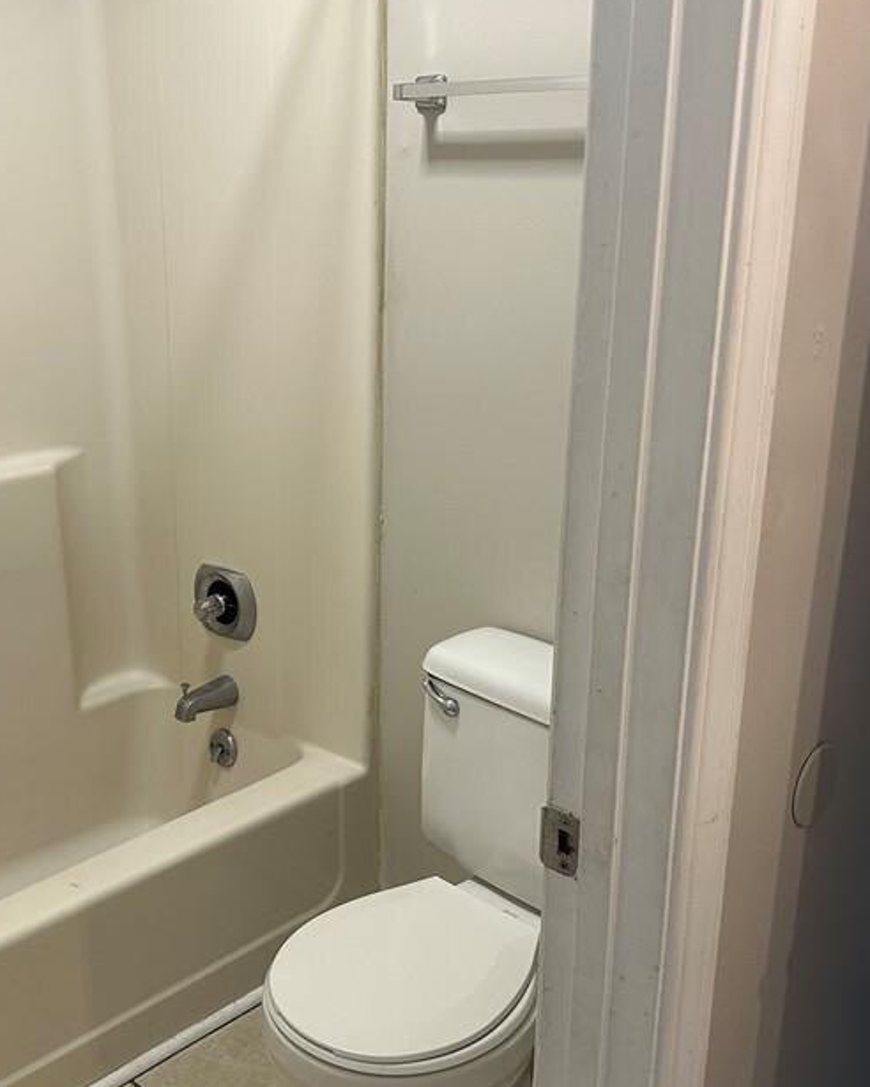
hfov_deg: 37.6
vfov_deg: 46.8
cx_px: 262
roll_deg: +0.9
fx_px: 1255
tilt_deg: -18.8
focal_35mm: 39
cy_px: 597
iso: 200
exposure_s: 1/120
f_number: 1.78
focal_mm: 6.86
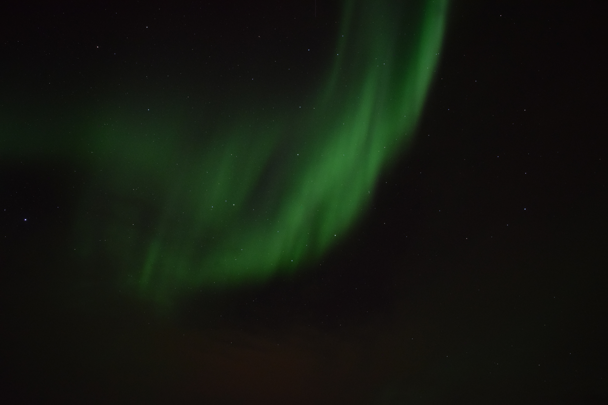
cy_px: 202
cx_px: 304
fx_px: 684
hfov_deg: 47.9
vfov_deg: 33.0
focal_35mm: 40
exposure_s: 6
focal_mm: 27
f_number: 4
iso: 2000
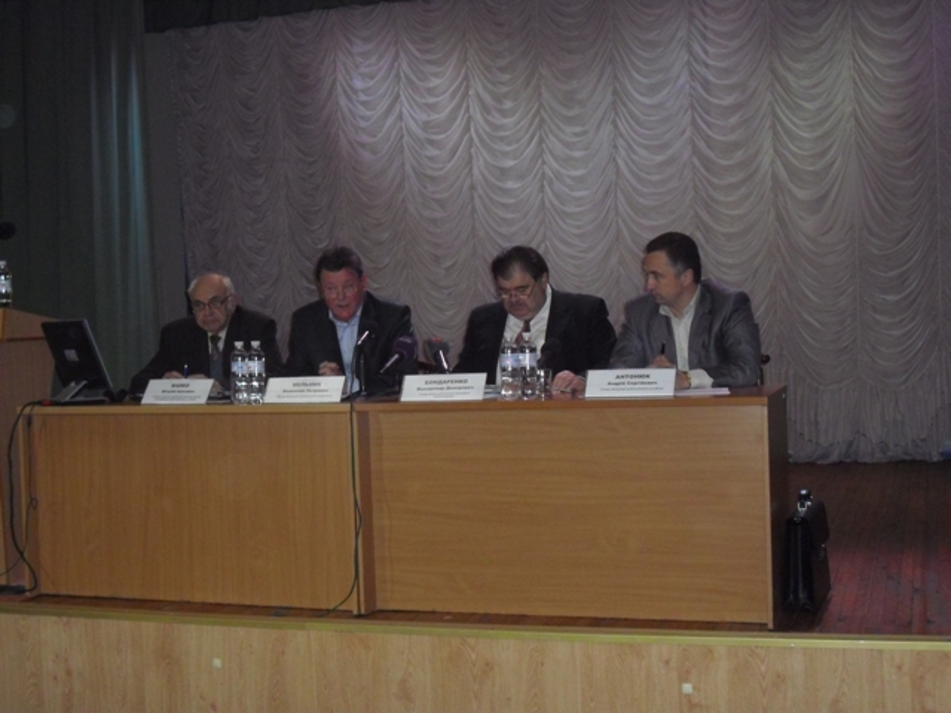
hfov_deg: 41.2
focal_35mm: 46
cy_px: 356
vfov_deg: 31.5
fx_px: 1264
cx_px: 476
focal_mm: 7.6
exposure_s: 1/60
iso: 400
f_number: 3.1
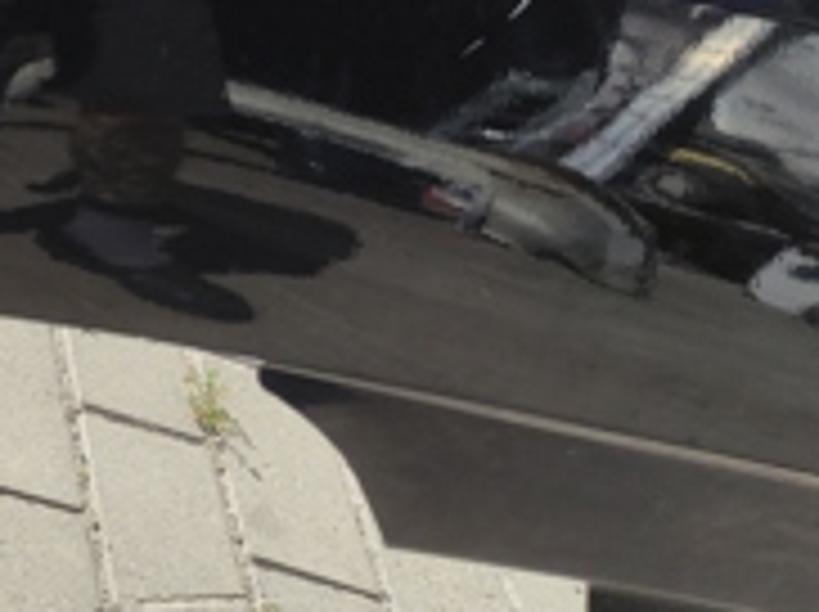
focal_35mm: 88
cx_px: -513
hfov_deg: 18.8
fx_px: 2079
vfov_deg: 16.4
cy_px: -18
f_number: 1.89
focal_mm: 5.43
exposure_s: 1/852
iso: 100
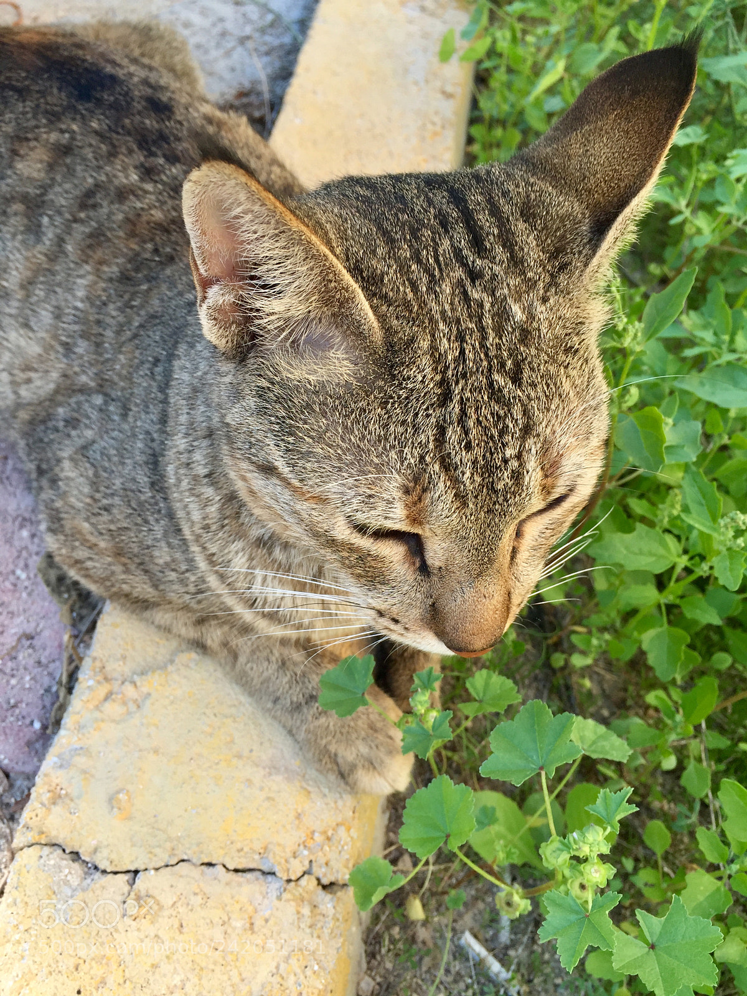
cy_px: 498
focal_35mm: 29
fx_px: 834
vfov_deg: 61.7
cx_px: 374
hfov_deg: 48.2
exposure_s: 1/329
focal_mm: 4.15
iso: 32
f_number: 2.2
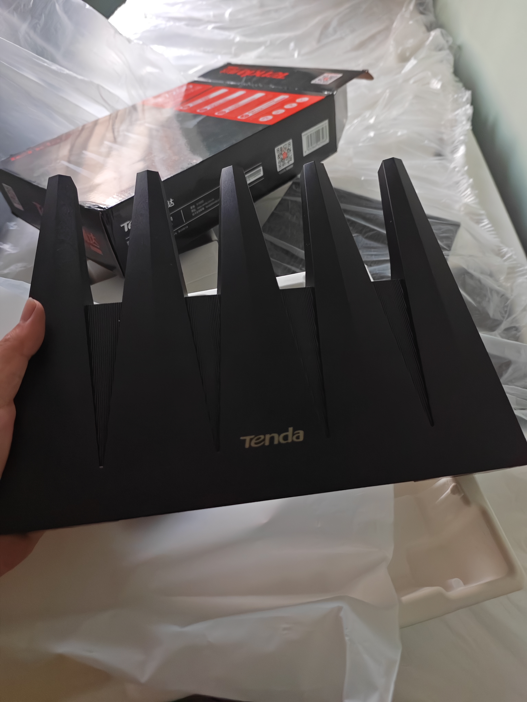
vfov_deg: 73.9
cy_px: 351
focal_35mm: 23
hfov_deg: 58.9
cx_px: 264
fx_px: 467
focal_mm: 6.45
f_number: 1.68
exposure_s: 1/100
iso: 12753
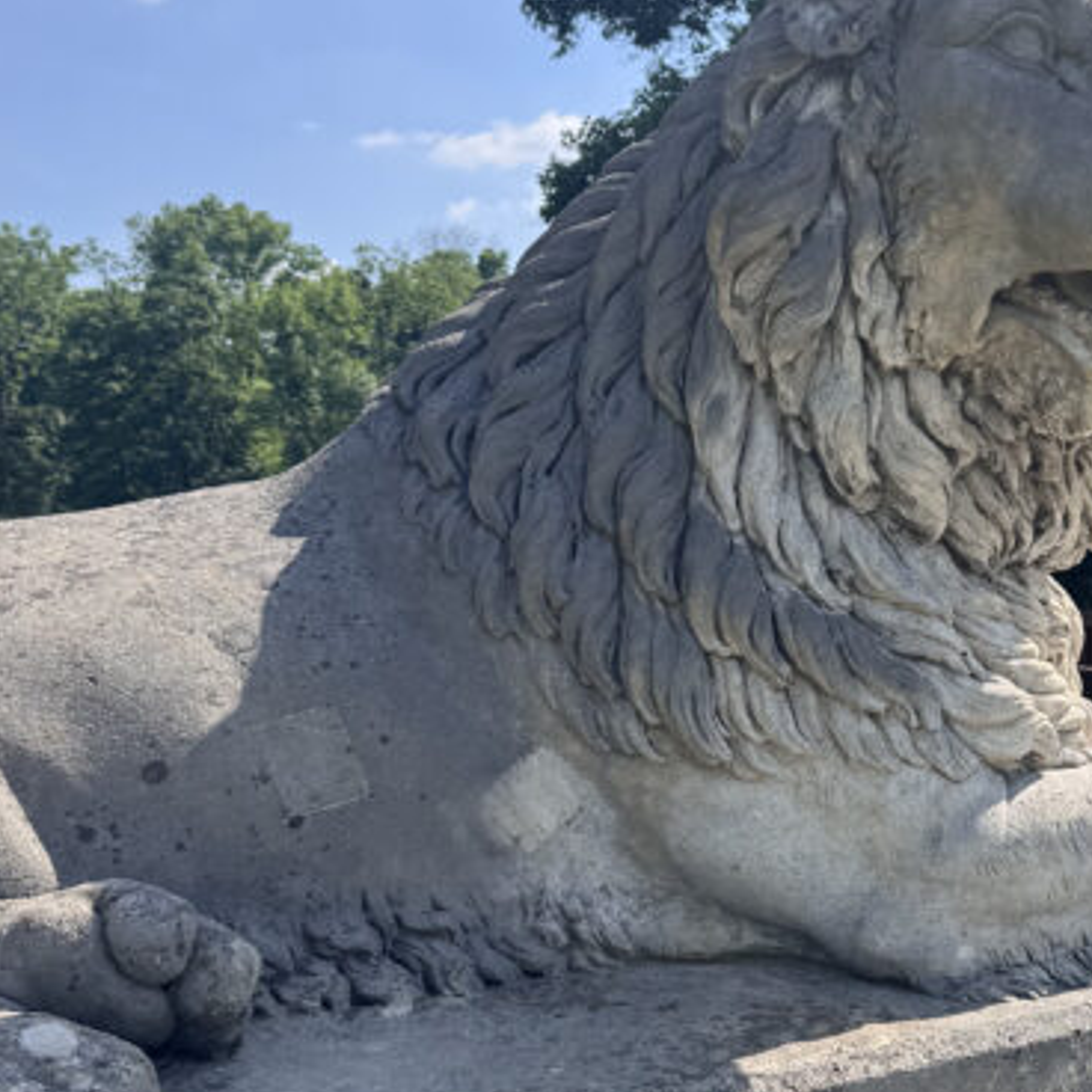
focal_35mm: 59
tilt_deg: +0.5
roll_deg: -1.5
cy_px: 567
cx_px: 944
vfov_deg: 29.1
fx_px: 2106
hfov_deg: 28.2
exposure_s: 1/3096
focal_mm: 6.76
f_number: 1.78
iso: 80
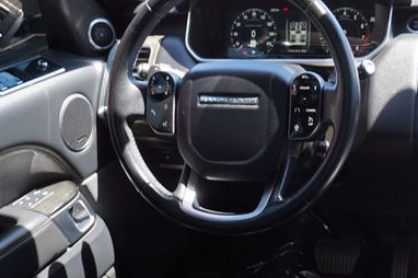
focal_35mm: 63
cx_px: 342
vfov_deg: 21.6
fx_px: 729
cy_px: 154
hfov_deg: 31.1
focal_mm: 25
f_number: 4.5
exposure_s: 1/60
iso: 100
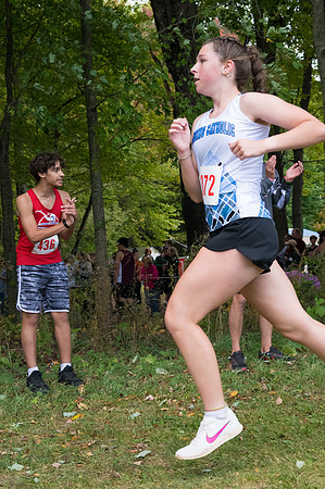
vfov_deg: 33.4
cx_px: 162
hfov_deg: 22.6
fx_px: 814
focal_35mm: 60
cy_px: 244
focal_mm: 40
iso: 2000
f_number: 5.6
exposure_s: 1/1250
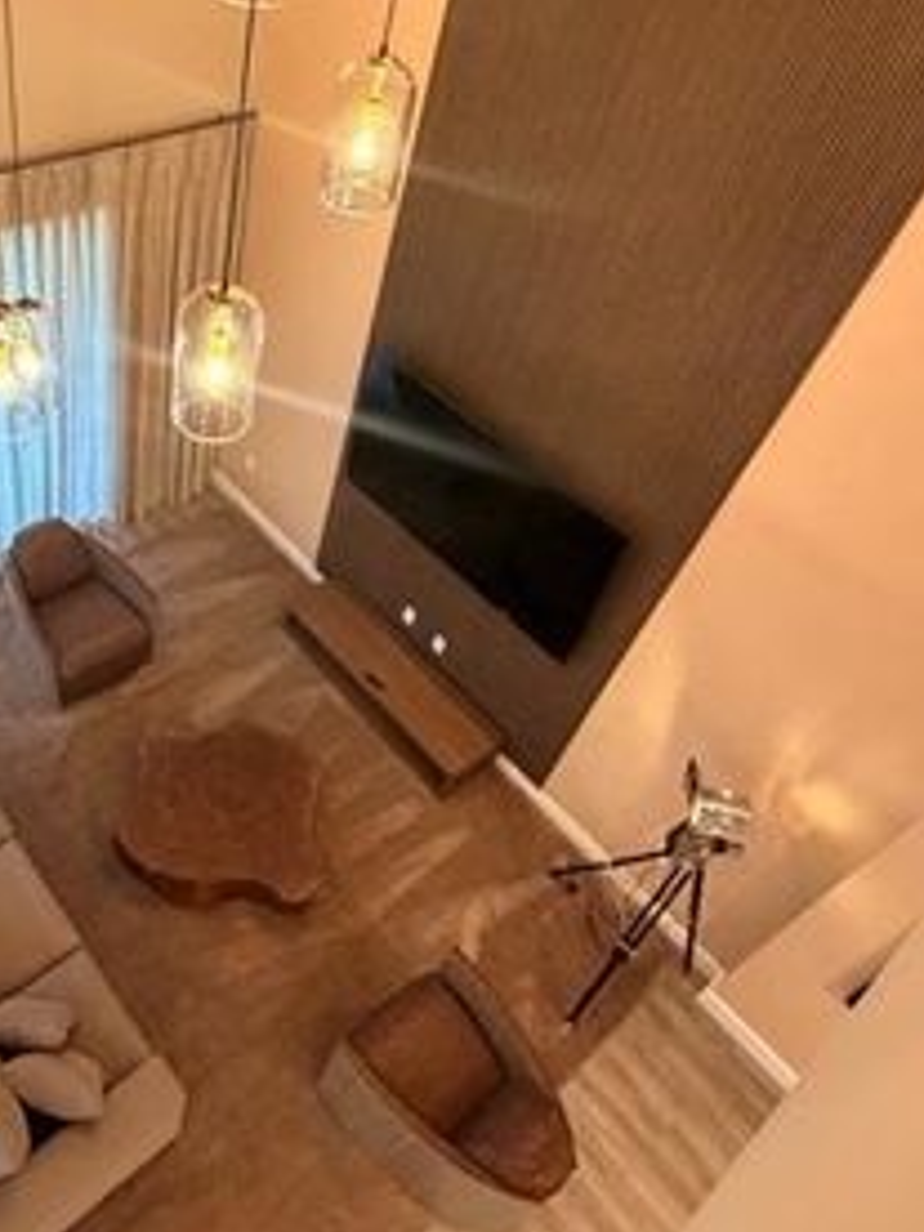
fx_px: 961
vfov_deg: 65.0
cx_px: 243
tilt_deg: -45.5
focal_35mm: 27
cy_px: 531
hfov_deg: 49.5
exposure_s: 1/60
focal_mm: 2.22
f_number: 2.2
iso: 500
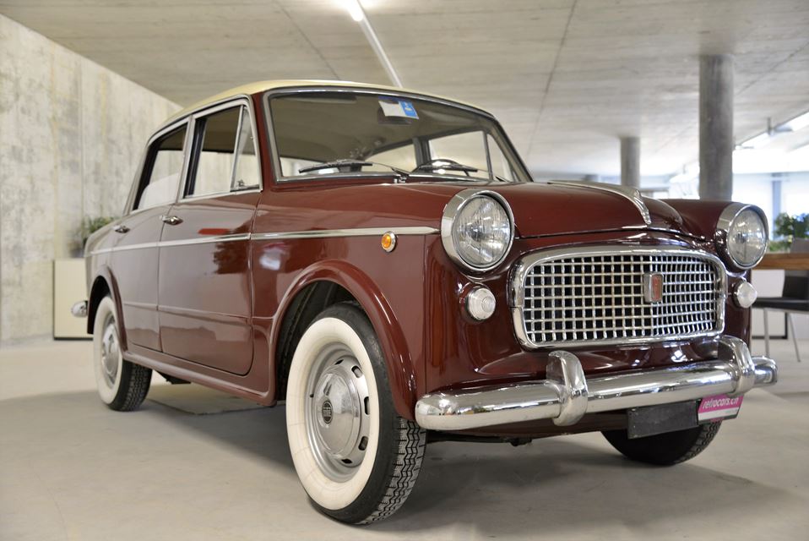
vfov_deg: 35.1
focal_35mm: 38
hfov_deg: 50.7
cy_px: 270
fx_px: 854
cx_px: 404
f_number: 4
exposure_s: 1/30
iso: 900
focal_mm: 38
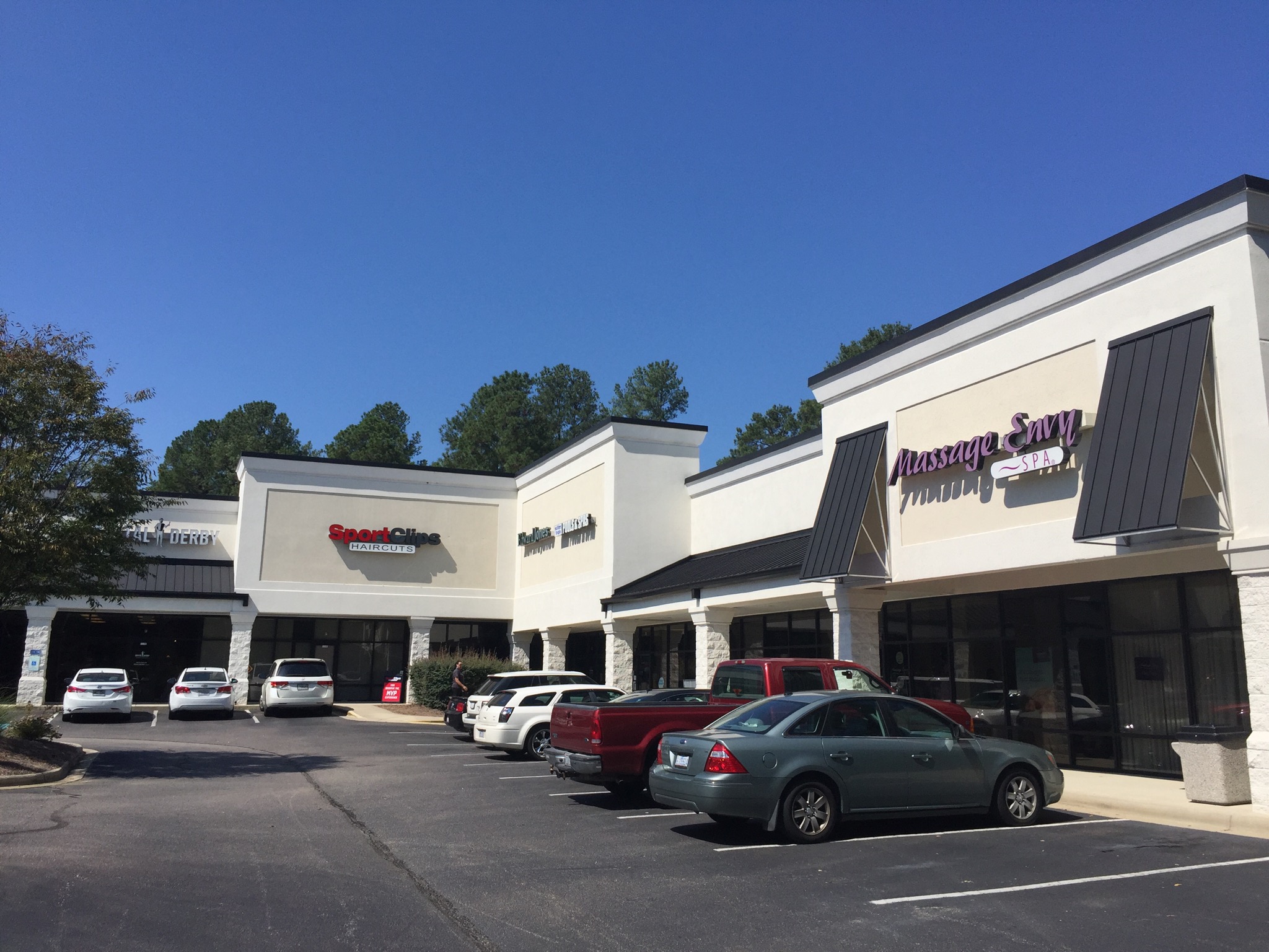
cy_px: 476
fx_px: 1063
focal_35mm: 29
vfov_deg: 48.2
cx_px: 634
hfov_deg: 61.7
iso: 32
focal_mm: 4.15
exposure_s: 1/3300
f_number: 2.2
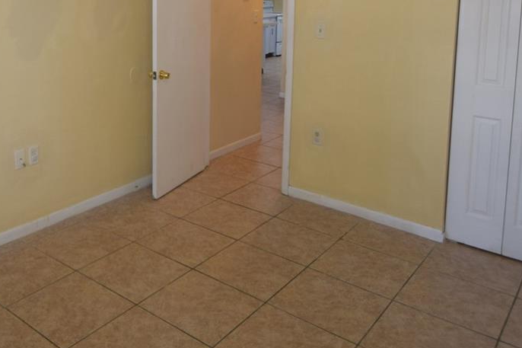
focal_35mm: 35
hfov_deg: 52.6
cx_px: 148
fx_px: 507
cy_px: 40
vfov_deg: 35.8
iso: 400
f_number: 3.5
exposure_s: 1/60
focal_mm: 10
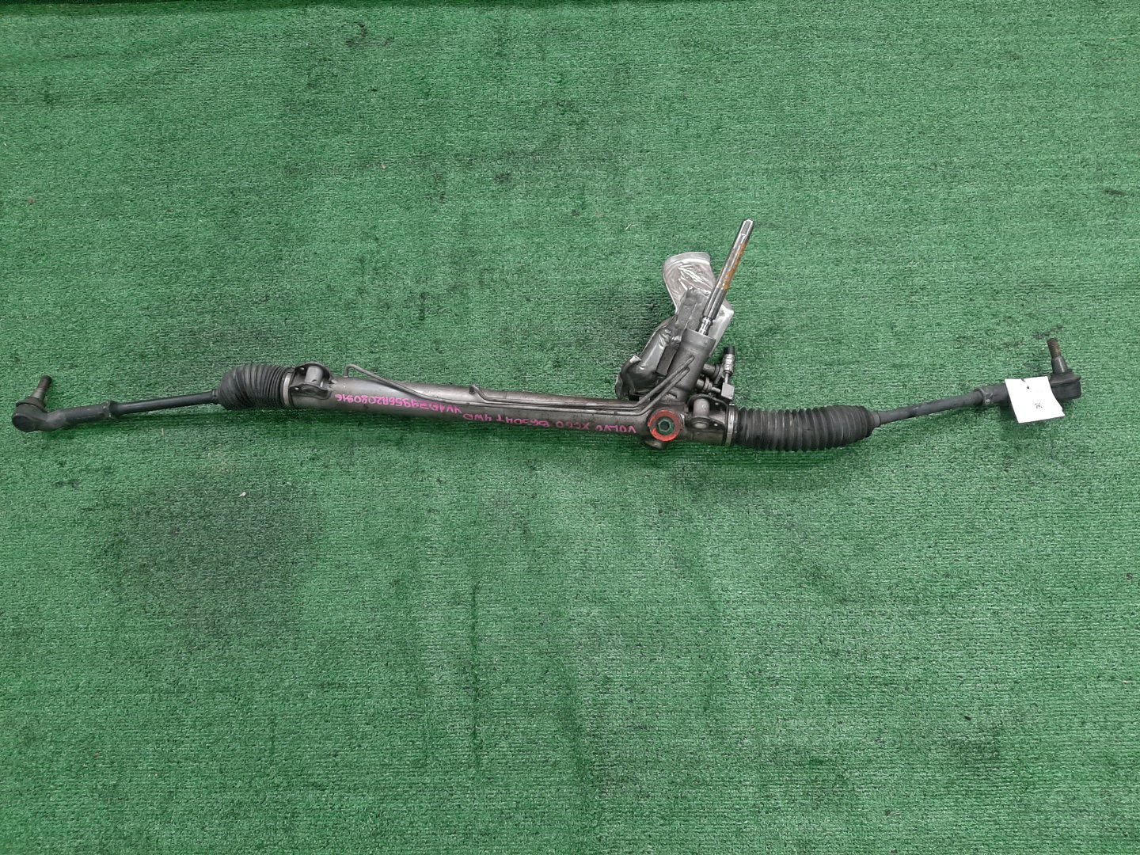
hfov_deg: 67.3
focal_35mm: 26
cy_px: 428
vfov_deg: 53.1
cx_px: 570
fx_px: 856
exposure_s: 1/50
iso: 105
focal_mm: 3.93
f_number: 1.7
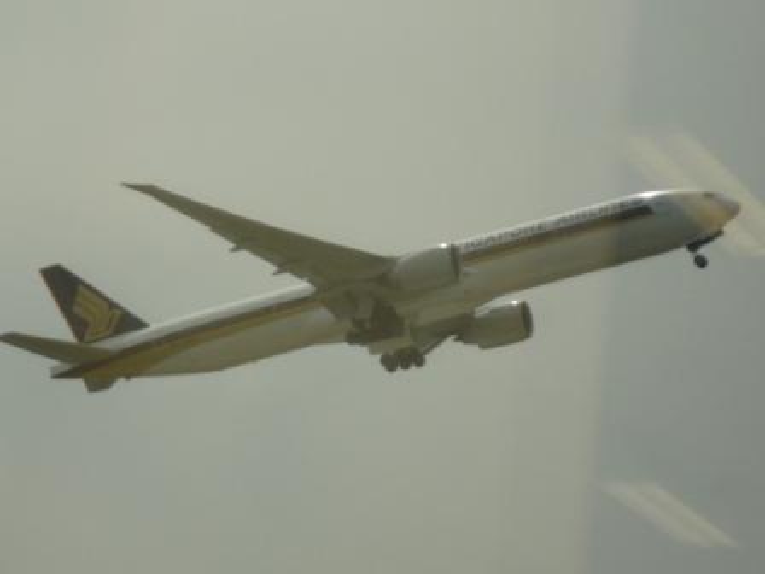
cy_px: 287
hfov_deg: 12.3
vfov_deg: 9.3
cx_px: 382
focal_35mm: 160
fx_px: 3536
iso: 100
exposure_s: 1/250
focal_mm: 16.5
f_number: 5.1
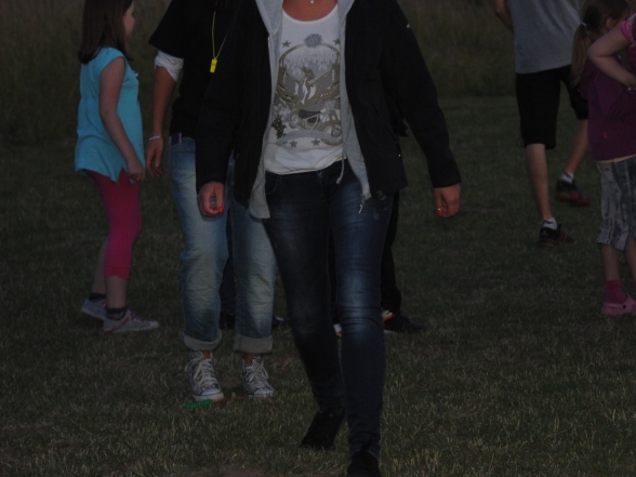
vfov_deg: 8.4
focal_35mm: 176
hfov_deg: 11.2
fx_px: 3234
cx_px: 469
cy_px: 122
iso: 200
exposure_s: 1/60
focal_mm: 70
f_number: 4
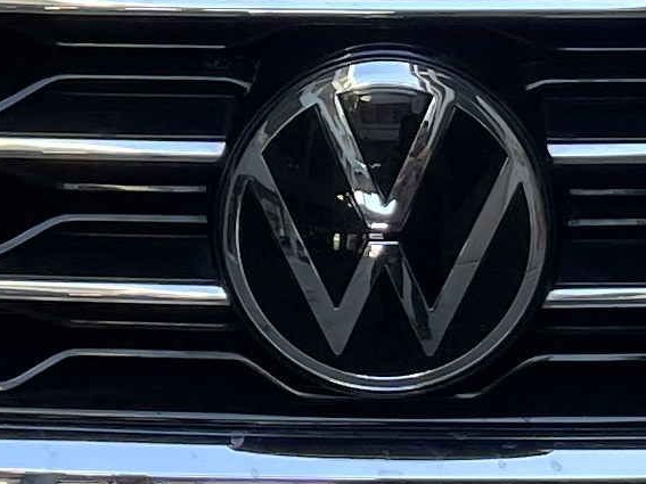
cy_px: -107
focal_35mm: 185
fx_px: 3452
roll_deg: +0.8
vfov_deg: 7.9
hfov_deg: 10.7
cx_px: 499
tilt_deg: -14.8
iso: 32
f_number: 1.6
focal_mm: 4.2
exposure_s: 1/194
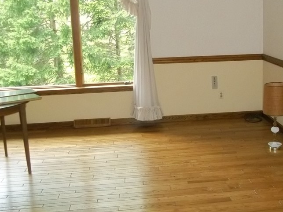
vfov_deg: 28.5
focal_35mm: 51
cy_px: 89
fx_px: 417
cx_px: 183
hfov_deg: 37.2
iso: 400
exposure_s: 1/50
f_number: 2.9
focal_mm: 5.7
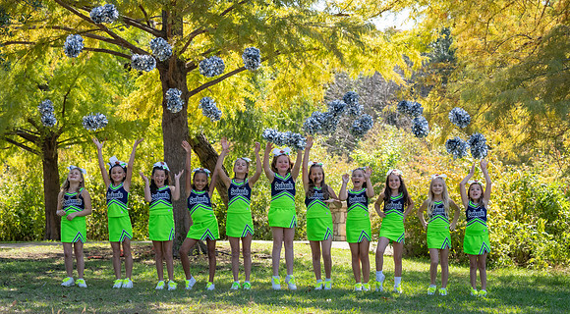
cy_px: 212
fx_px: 1257
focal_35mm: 84
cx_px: 257
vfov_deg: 14.2
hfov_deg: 25.5
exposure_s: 1/1250
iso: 500
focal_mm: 70
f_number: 4
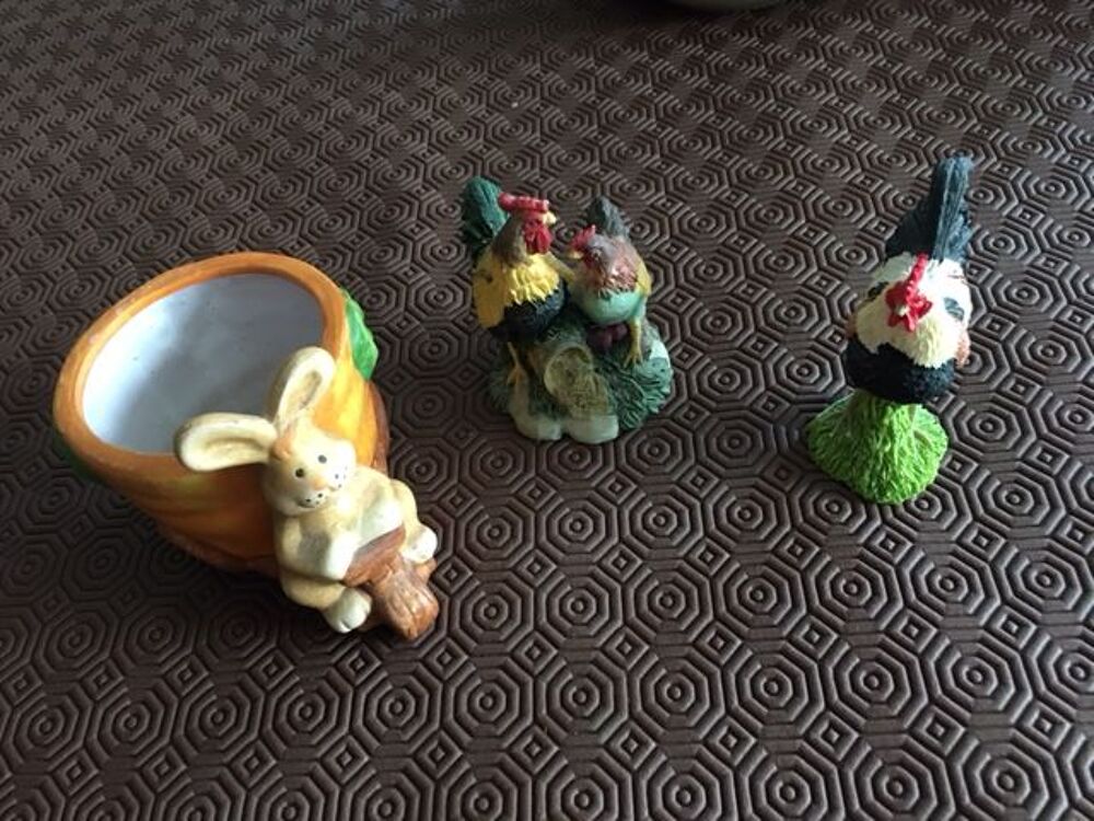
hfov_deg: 61.7
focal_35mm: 29
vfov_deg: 48.2
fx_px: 917
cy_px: 410
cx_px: 547
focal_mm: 4.15
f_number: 2.2
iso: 100
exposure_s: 1/10
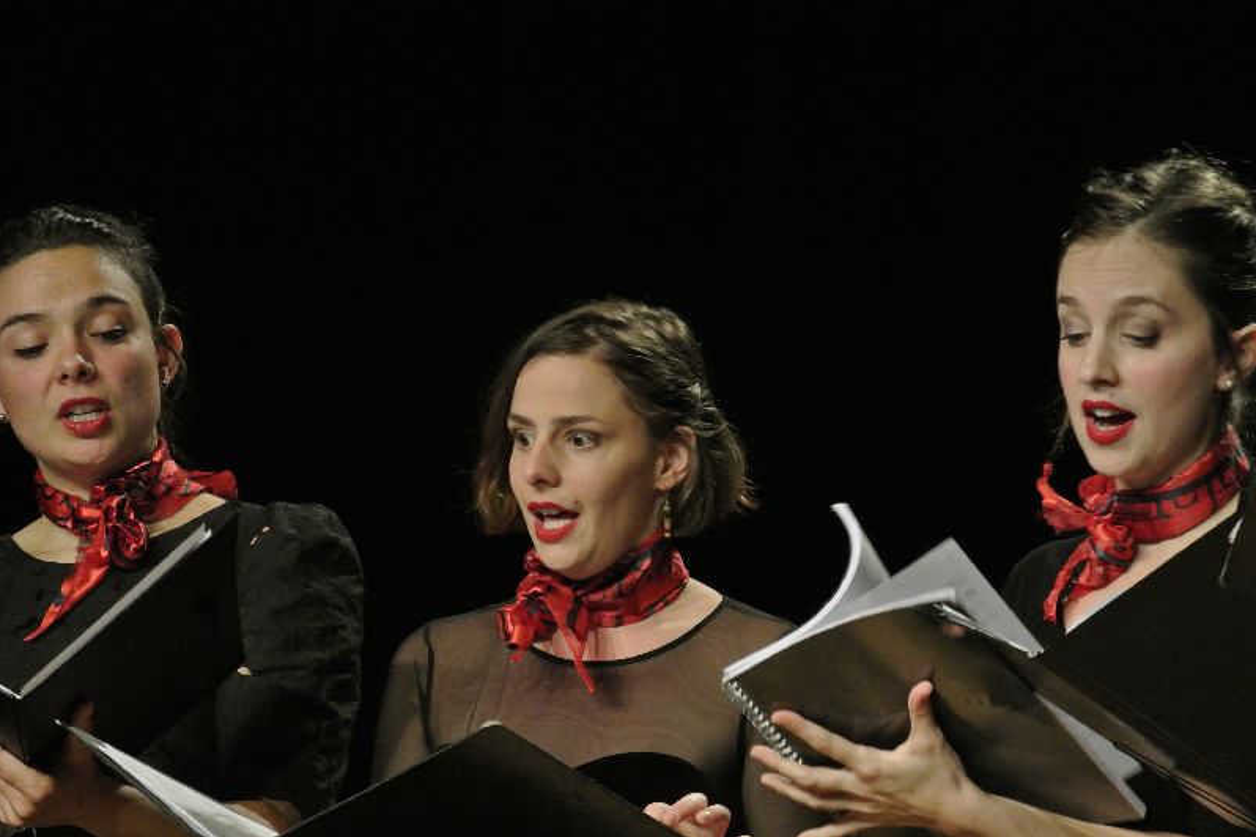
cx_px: 628
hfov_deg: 8.1
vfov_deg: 5.4
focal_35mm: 253
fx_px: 8826
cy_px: 418
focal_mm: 93.5
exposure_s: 1/60
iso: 1400
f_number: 5.3
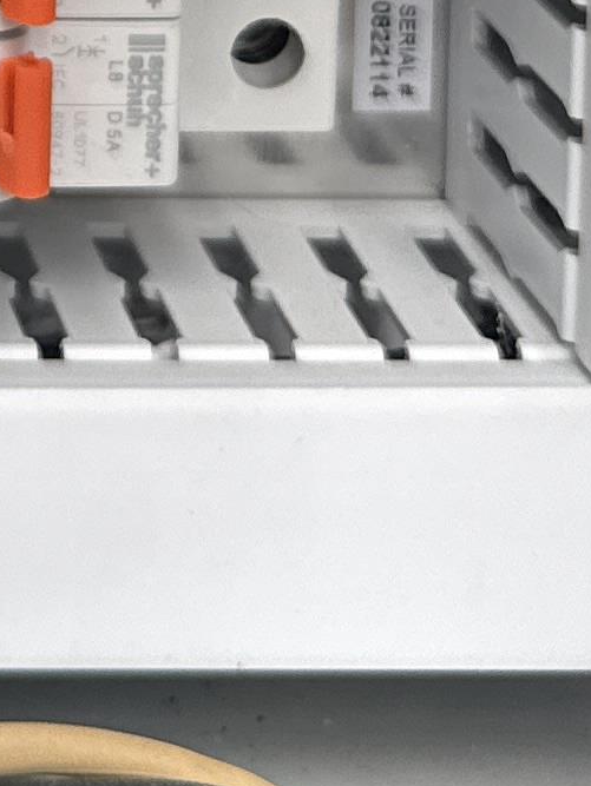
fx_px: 3298
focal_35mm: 145
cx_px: -585
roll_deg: -0.2
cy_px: -933
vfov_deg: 11.7
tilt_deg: -2.7
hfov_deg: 9.6
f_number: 1.78
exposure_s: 1/184
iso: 64
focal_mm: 6.76
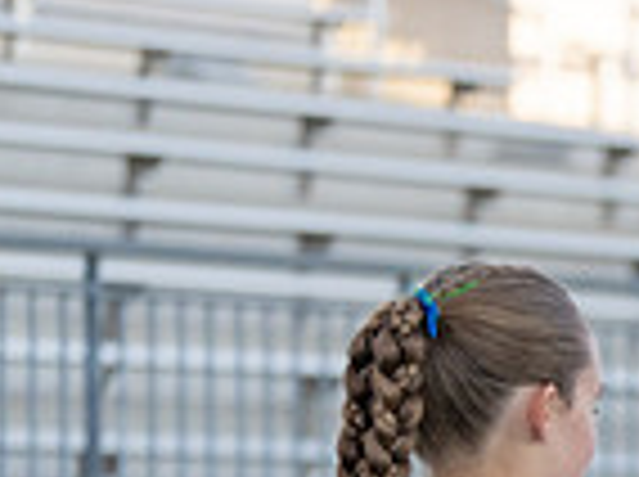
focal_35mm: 346
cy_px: 776
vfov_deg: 4.3
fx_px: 6376
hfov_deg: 5.6
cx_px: 1215
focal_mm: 88
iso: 1600
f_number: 2.8
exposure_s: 1/6400
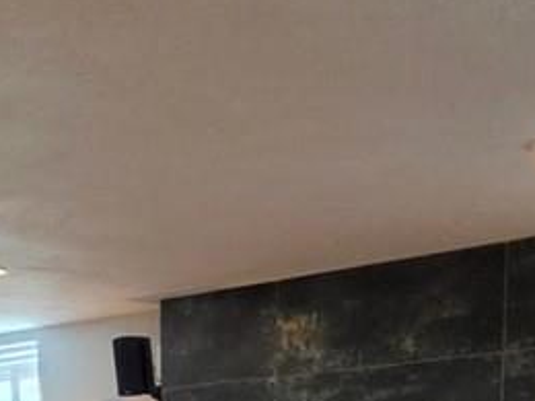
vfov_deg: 15.1
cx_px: 158
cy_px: 794
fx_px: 1236
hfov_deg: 24.2
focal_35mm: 80
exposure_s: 1/60
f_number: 1.9
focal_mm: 2.2
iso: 500
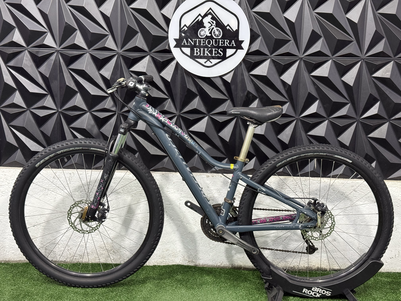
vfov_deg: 30.3
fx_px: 556
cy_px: 150
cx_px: 200
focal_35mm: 48
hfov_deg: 39.7
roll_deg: -1.8
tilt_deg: -9.0
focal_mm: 6.76
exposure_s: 1/60
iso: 200
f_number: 1.78
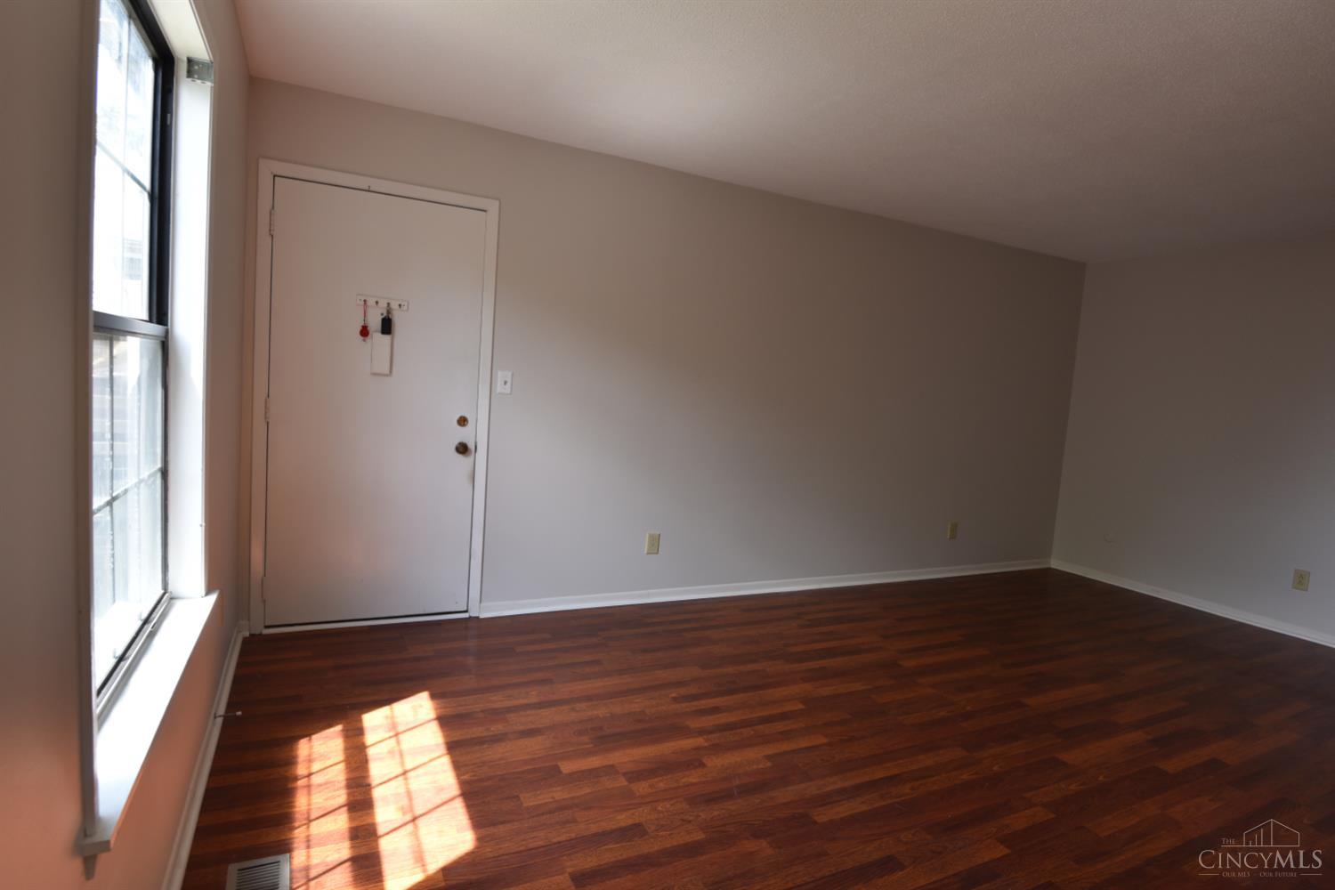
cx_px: 668
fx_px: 705
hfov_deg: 86.9
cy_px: 445
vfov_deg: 64.6
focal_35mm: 19
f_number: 5.6
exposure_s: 1/125
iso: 400
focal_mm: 19
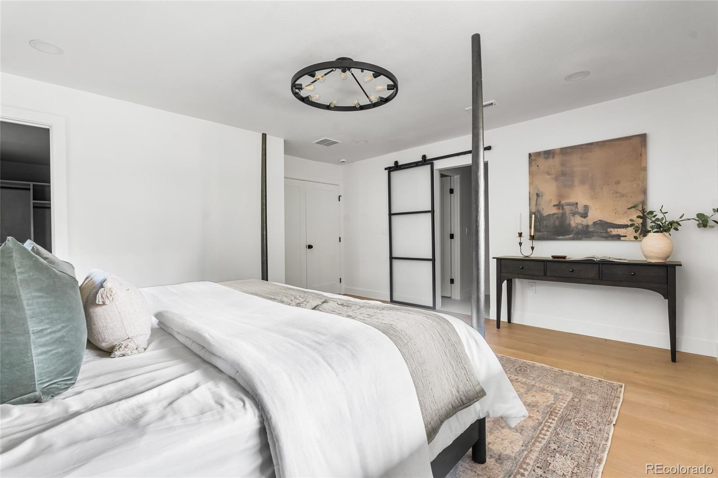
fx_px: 319
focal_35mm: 16
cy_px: 239
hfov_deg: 96.8
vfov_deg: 73.7
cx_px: 359
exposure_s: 1
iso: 800
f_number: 8
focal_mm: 16
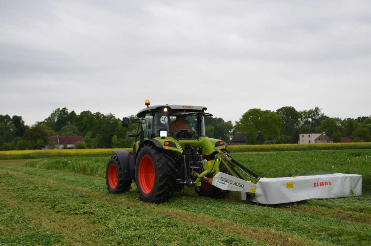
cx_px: 186
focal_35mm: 42
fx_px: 432
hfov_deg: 46.5
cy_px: 123
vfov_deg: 31.8
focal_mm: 28
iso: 125
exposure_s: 1/250
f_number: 4
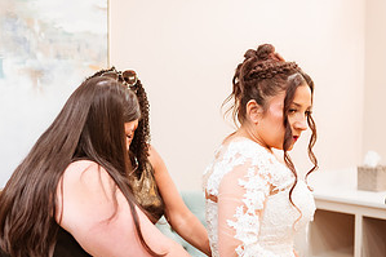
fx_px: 729
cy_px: 154
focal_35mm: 68
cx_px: 92
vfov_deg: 20.0
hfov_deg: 29.2
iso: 1250
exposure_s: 1/400
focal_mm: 35
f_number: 1.8
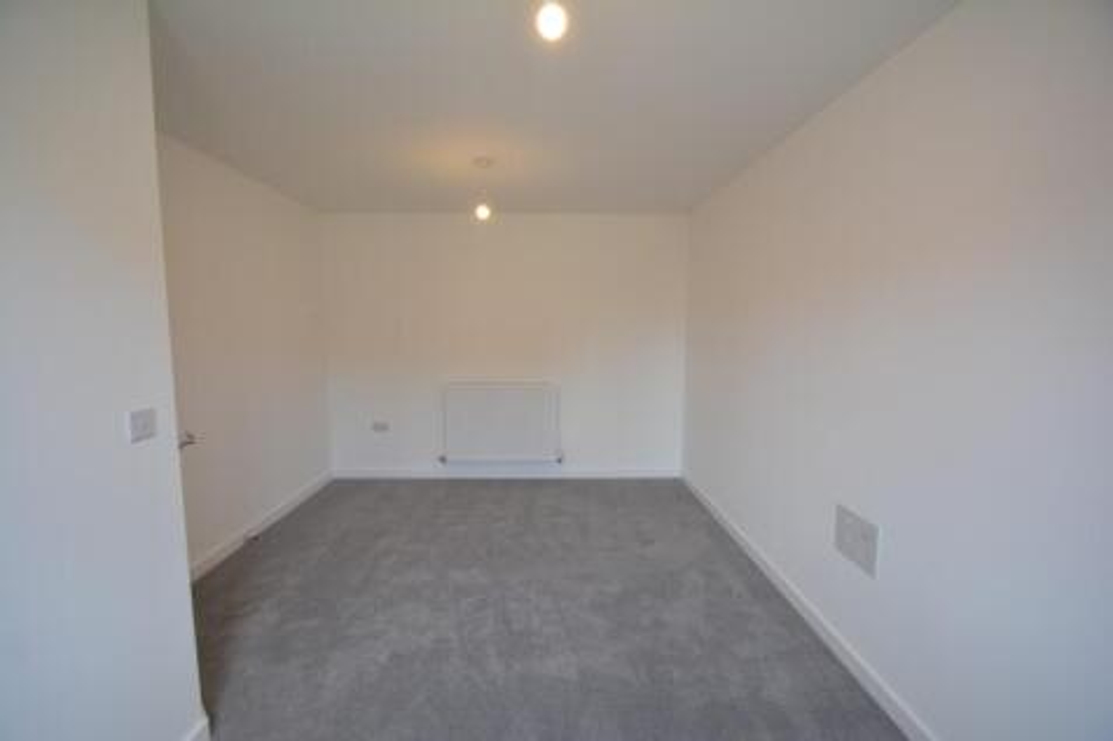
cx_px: 556
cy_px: 370
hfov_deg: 100.4
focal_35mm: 15
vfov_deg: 77.3
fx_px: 464
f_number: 5
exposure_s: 1/100
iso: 400
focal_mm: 10
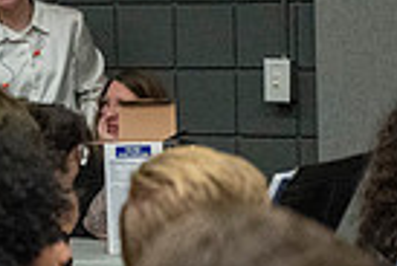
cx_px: -293
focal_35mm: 296
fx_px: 3271
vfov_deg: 4.6
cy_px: -82
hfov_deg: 6.8
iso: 10000
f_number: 4
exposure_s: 1/500
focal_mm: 70
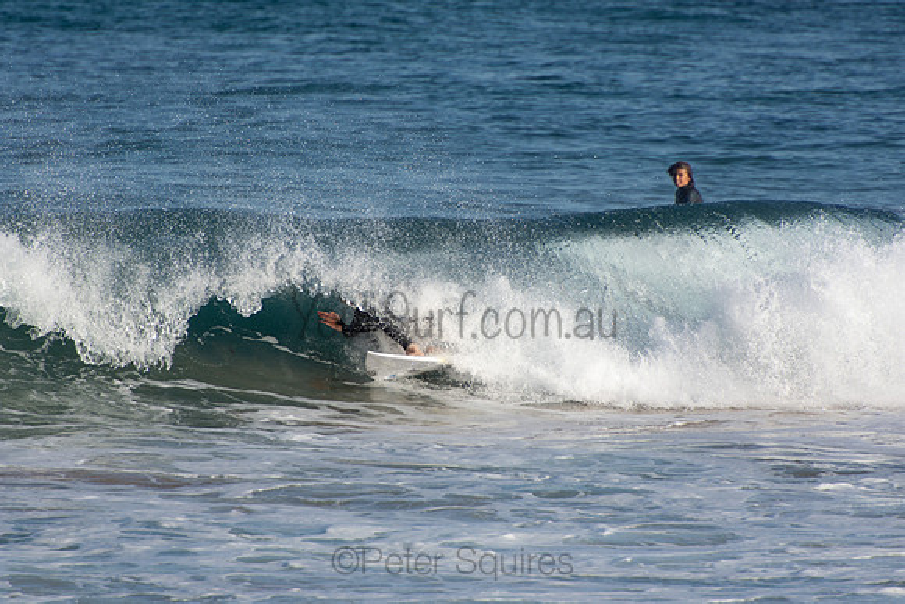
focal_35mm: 600
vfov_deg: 2.3
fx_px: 15086
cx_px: 452
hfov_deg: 3.4
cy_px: 302
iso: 180
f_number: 5.6
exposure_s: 1/1000
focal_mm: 400
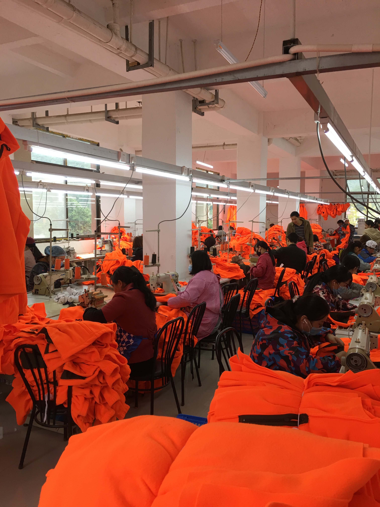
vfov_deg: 61.7
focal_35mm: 29
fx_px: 424
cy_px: 254
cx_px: 190
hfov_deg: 48.2
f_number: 2.2
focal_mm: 4.15
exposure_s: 1/33
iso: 32
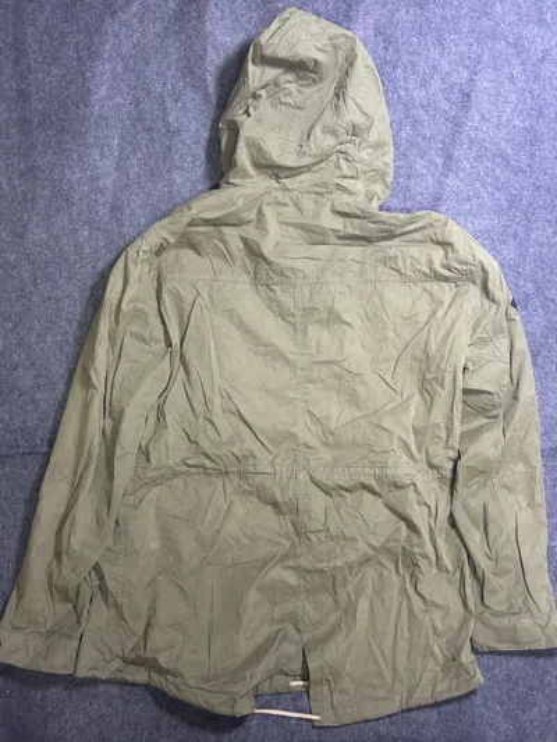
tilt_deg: -61.8
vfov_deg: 67.3
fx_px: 558
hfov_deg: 53.1
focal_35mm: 26
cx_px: 278
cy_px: 371
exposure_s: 1/50
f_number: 1.5
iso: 400
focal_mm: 5.7
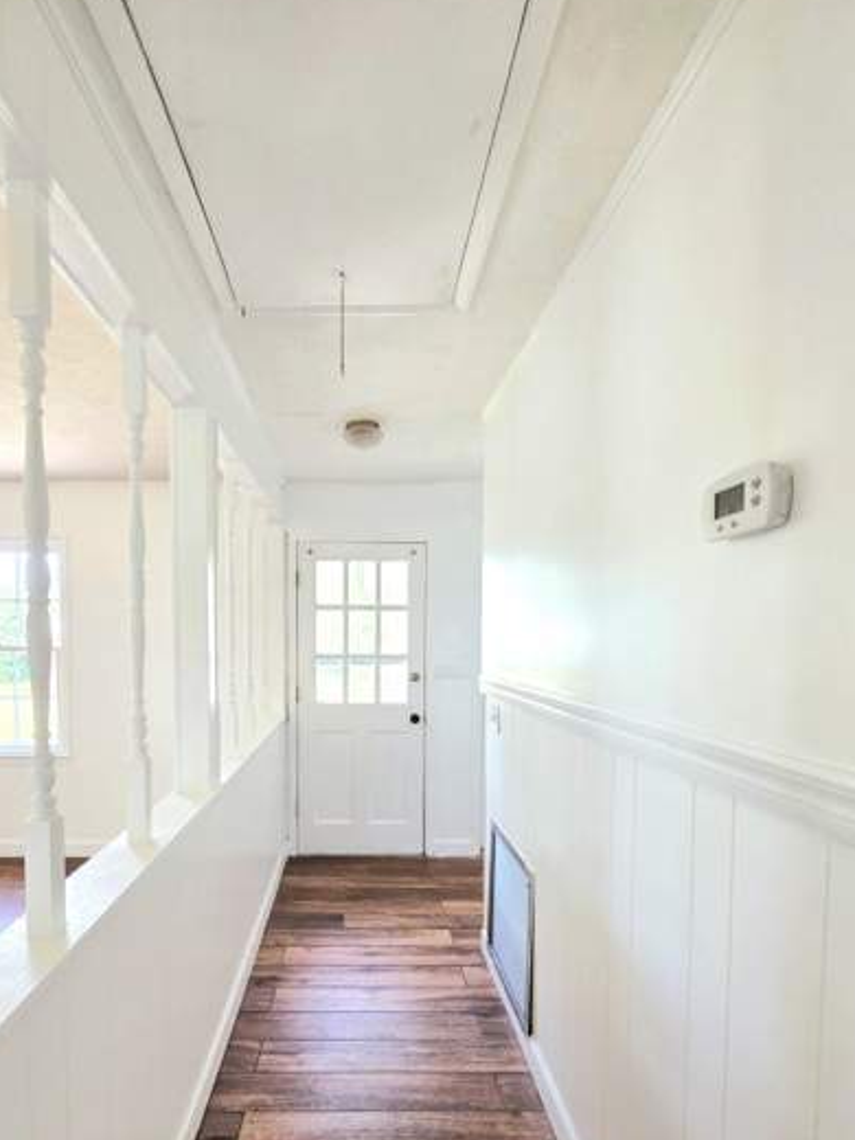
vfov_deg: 93.6
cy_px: 669
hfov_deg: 77.6
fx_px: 527
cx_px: 364
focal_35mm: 16
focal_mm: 2.2
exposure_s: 1/120
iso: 125
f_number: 1.9
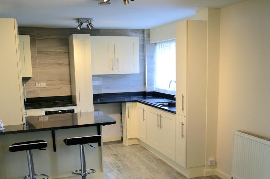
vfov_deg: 35.7
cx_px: 153
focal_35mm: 37
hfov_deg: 51.8
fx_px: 277
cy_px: 114
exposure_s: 1/40
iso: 100
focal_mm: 18
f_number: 4.5
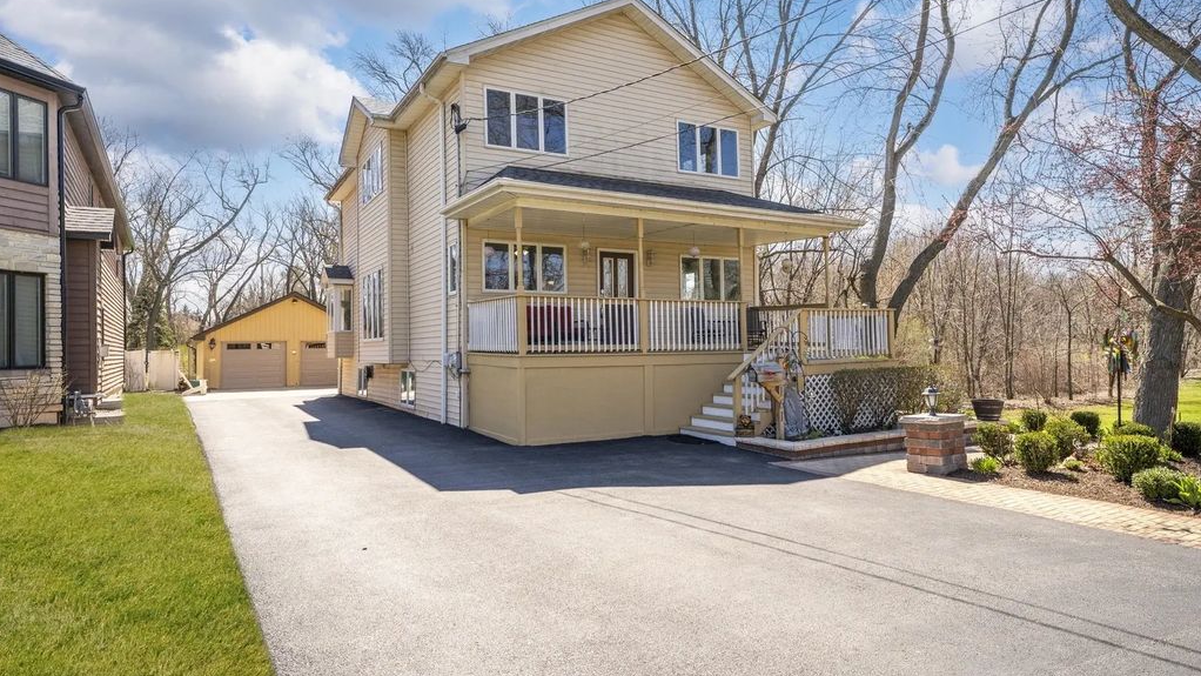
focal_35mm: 22
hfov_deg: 81.3
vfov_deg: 51.6
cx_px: 600
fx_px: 699
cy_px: 329
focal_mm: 20.9
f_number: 9
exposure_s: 1/250
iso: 200
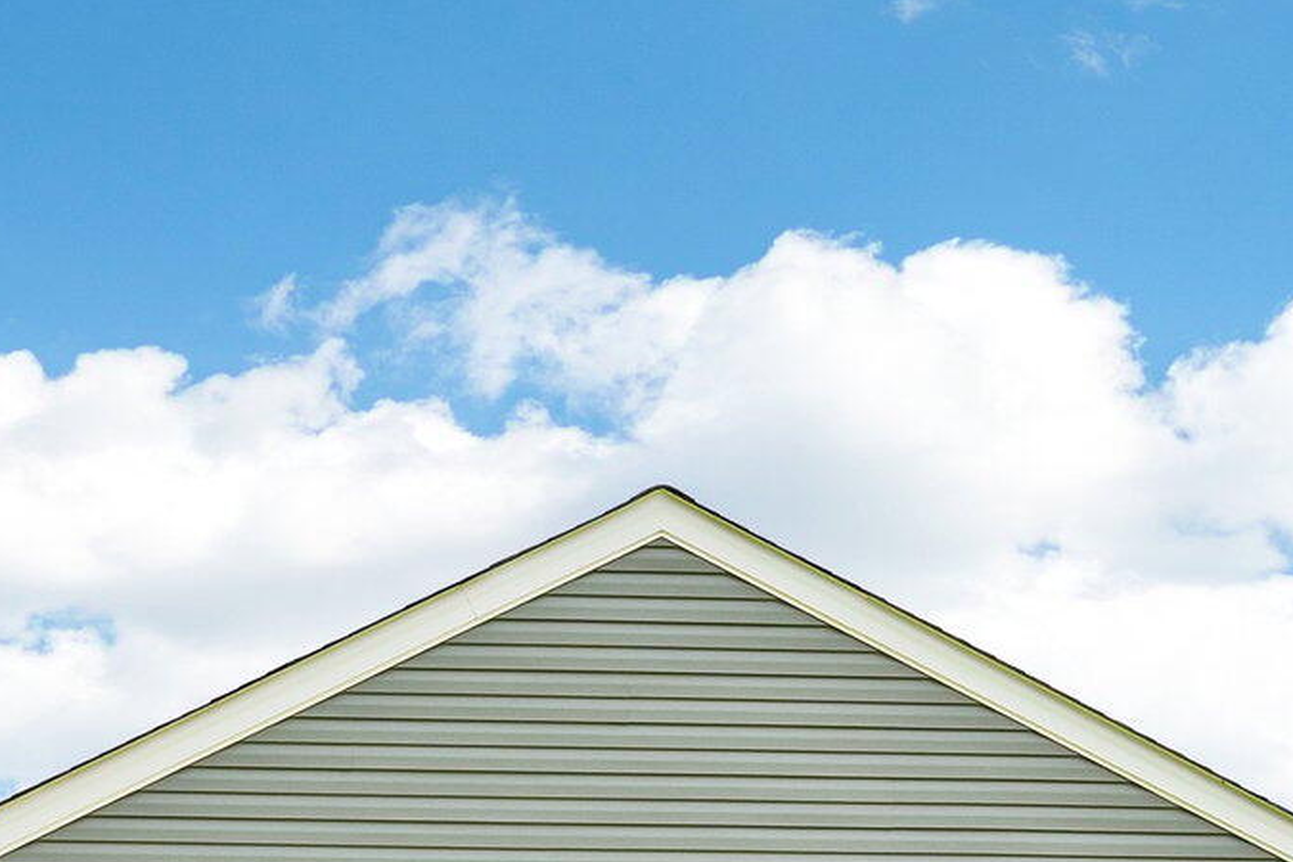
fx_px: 3268
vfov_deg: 14.4
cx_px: 653
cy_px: 1104
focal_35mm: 91
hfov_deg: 22.4
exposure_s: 1/500
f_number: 8
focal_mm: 30
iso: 100
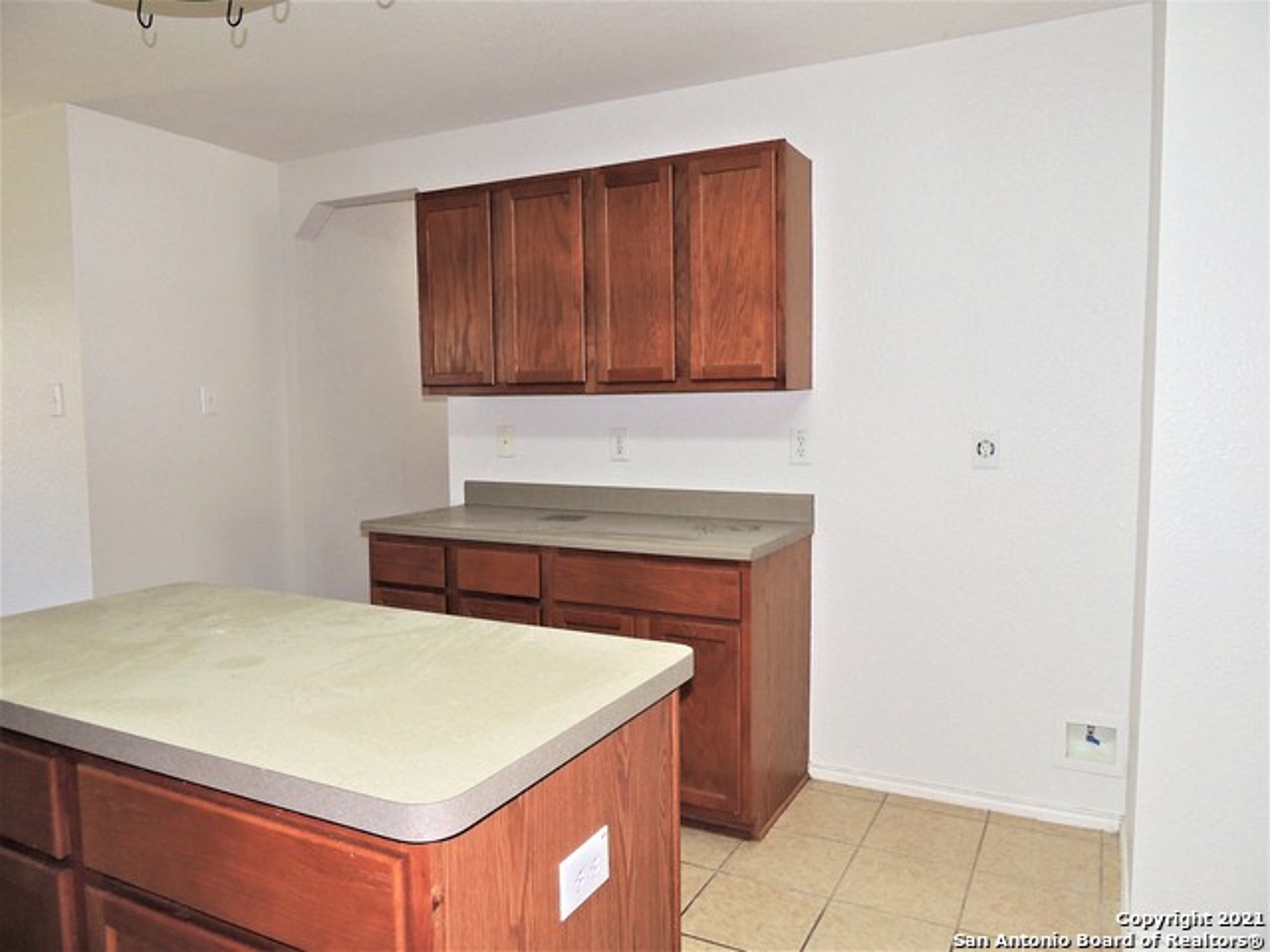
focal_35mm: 24
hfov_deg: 71.6
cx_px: 635
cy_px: 476
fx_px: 881
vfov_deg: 56.8
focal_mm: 4.3
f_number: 3
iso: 200
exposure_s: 1/30
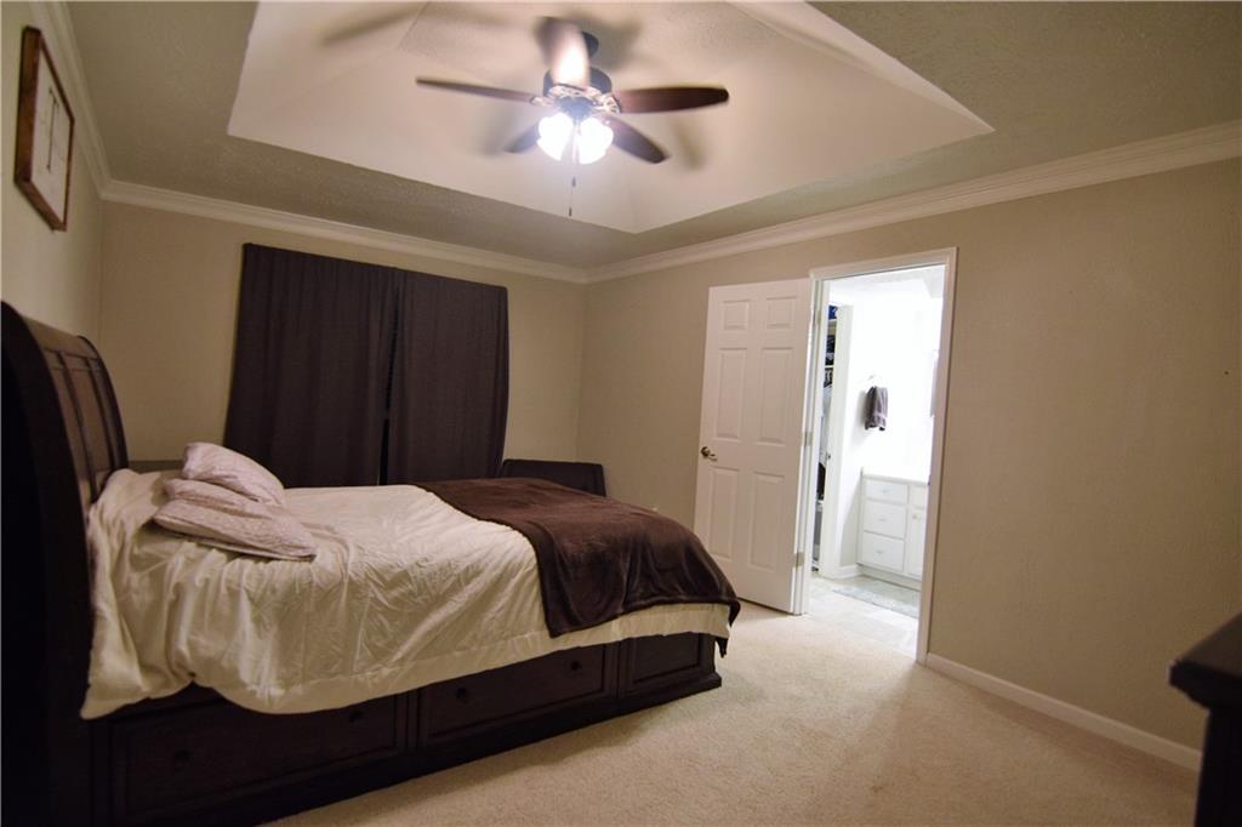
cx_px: 621
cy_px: 414
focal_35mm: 16
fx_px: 569
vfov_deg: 72.0
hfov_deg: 95.0
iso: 1600
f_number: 2.8
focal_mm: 11
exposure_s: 1/60
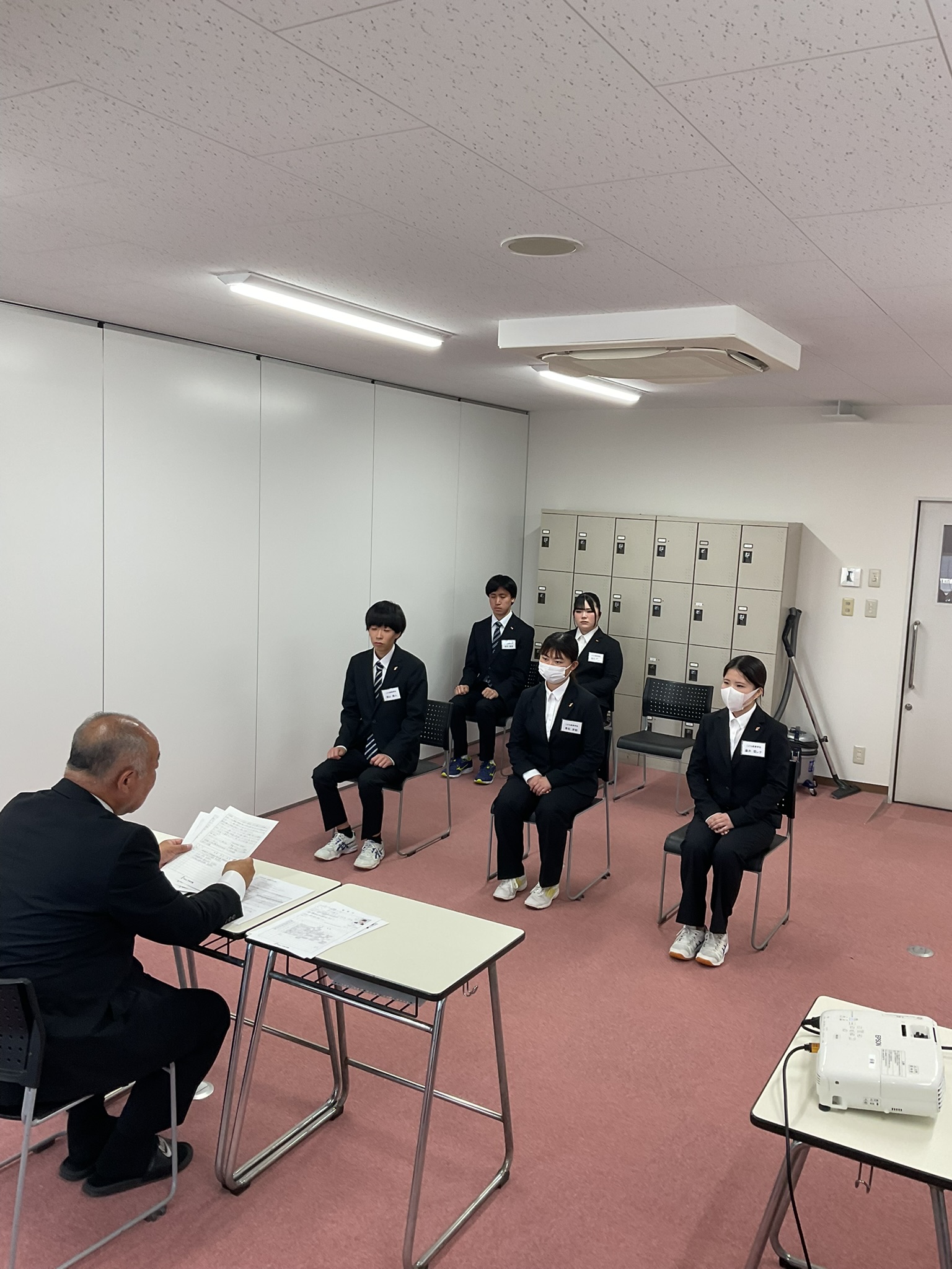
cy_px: 634
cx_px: 476
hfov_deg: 48.2
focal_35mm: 29
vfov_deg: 61.7
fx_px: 1063
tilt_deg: -6.5
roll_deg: -3.4
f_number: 1.8
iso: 50
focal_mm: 3
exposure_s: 1/120
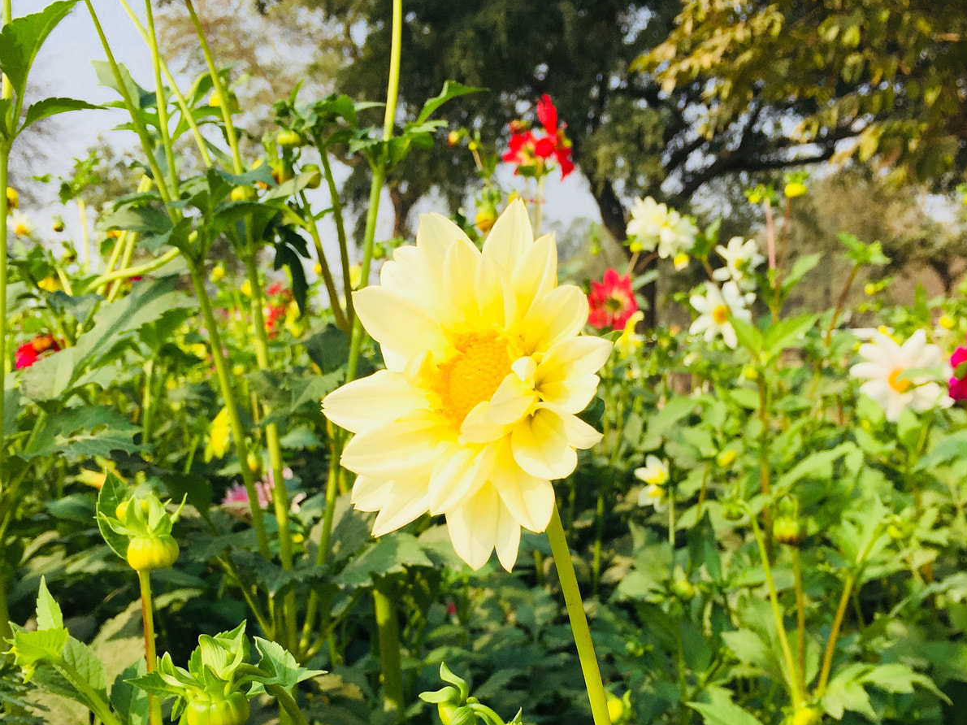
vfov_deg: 36.6
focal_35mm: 39
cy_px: 459
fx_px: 1089
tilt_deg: -5.4
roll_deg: -0.3
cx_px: 487
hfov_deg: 47.9
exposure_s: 1/1412
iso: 32
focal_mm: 4.15
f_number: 2.2
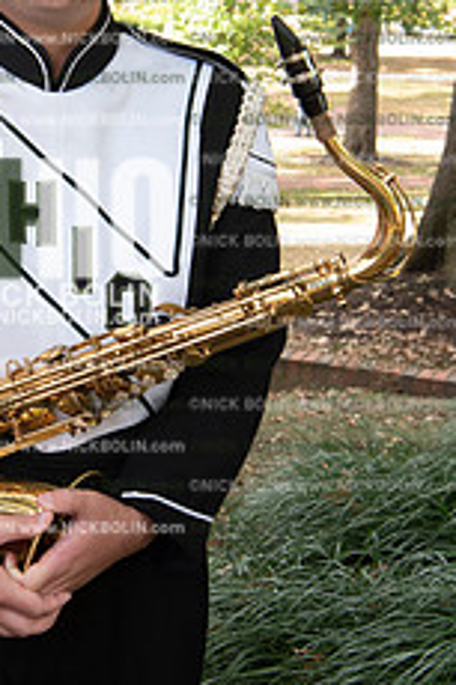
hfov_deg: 15.7
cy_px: 241
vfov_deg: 23.6
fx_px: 1636
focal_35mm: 86
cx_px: 48
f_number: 8
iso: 800
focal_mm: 44
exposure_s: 1/100
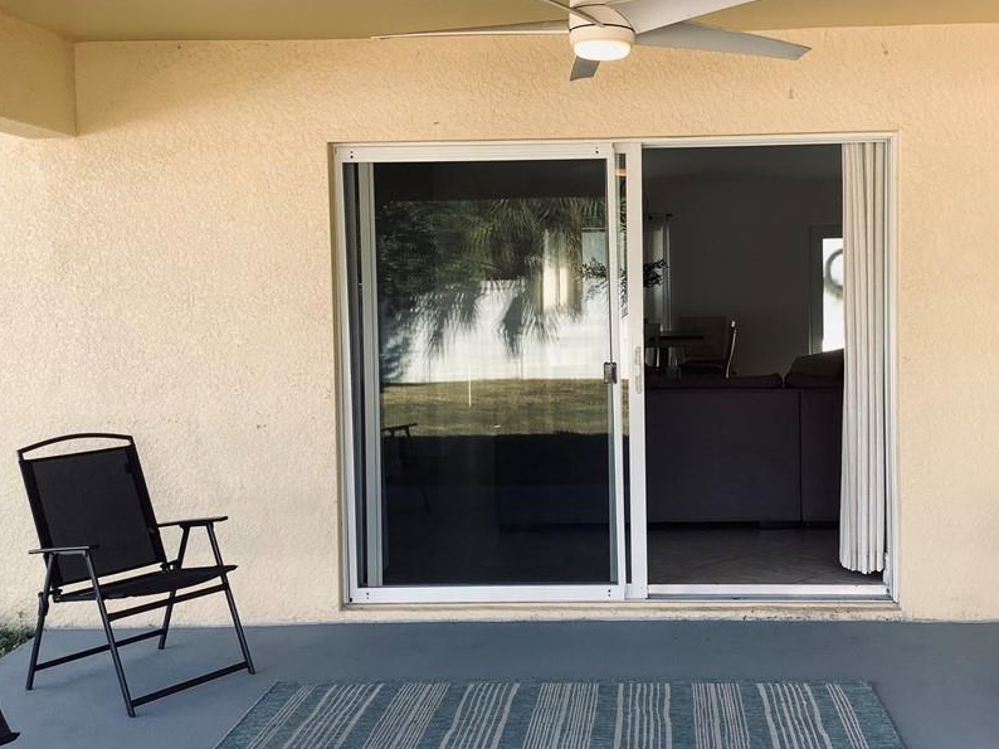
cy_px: 344
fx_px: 1154
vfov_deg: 35.9
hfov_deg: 46.5
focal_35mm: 40
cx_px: 610
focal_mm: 3.3
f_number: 2.4
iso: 25
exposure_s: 1/169
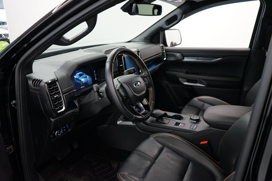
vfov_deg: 45.0
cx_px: 136
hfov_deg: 63.7
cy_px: 90
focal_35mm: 29
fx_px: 219
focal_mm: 29
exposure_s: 1/160
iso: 3200
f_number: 3.5
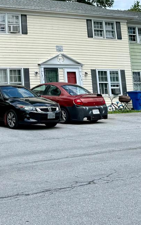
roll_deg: +1.2
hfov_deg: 15.5
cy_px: -31
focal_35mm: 81
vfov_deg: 23.7
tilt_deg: +14.9
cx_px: -34
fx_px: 498
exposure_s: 1/3021
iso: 80
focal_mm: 6.76
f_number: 1.78
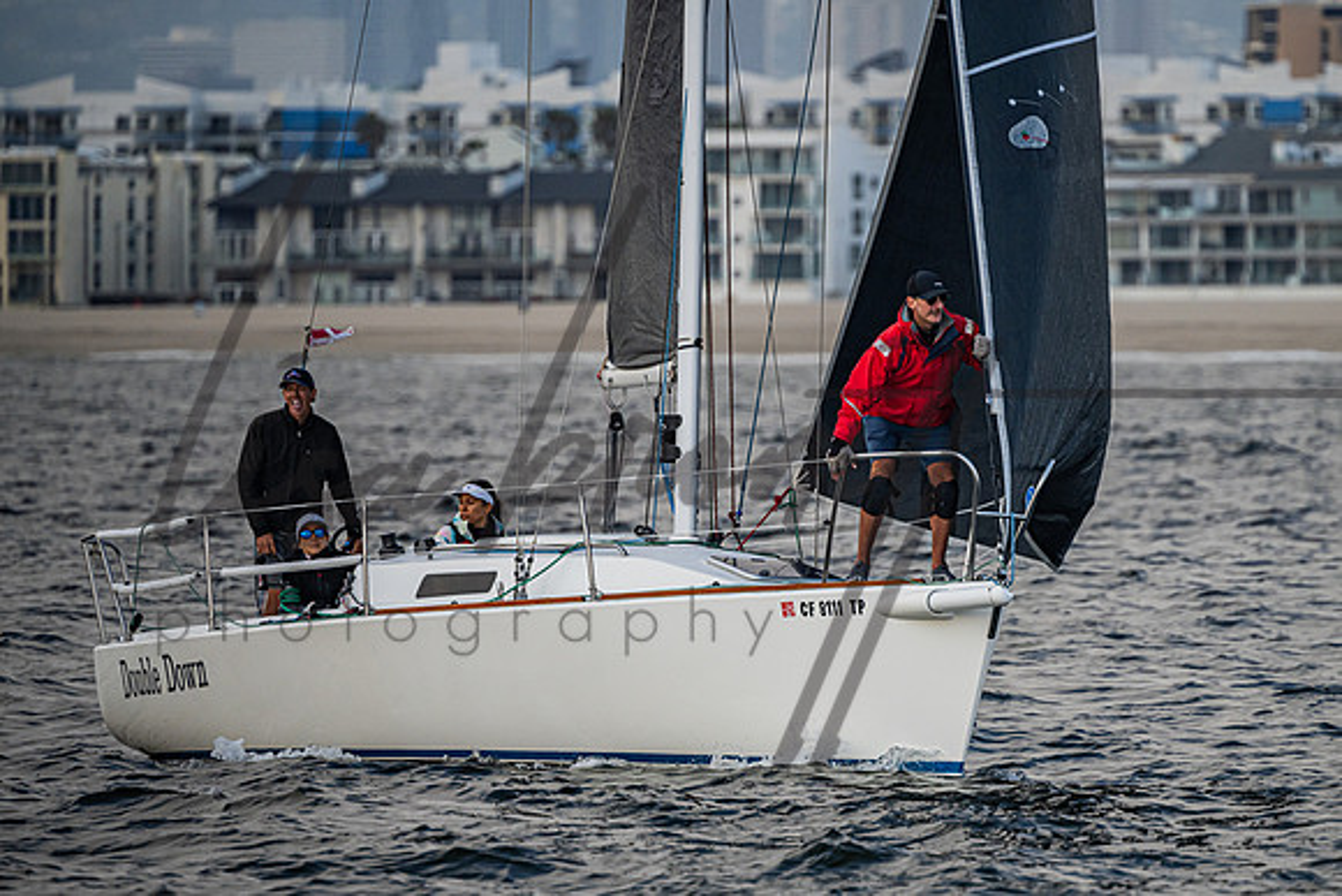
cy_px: 447
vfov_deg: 2.7
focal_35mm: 506
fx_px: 18883
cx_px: 846
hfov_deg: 4.1
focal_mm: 400
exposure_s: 1/2000
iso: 400
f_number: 5.6
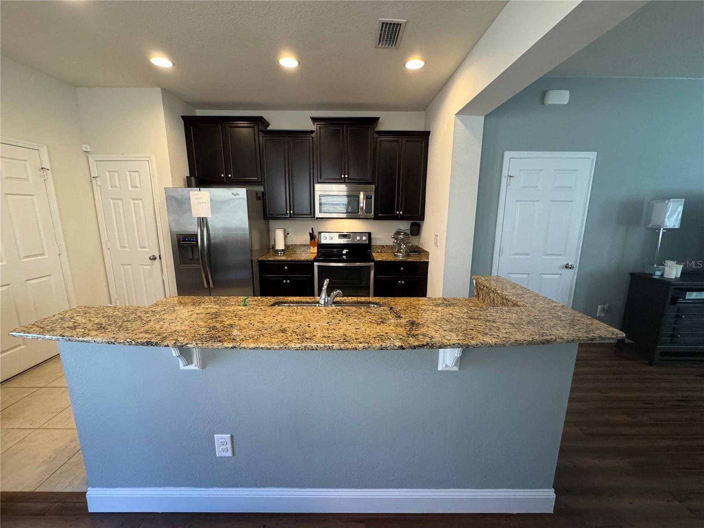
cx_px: 352
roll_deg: -0.1
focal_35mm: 14
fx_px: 285
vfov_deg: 85.7
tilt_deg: -11.3
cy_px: 264
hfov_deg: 102.1
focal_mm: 2.22
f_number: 2.2
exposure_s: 1/60
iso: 400
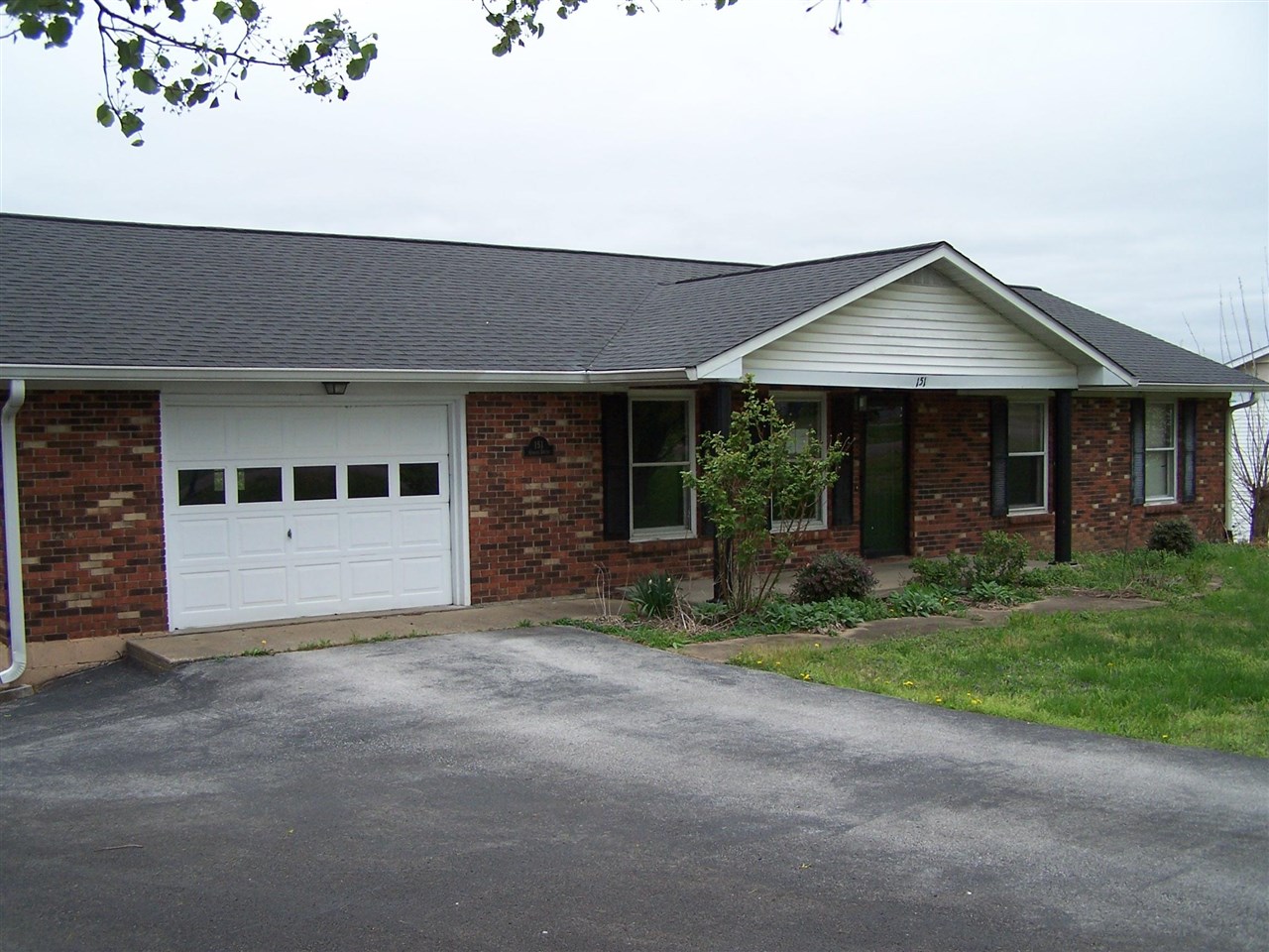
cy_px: 476
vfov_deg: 37.7
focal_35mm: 38
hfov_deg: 49.0
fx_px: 1393
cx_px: 634
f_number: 2.8
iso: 80
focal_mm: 6.3
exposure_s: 1/250
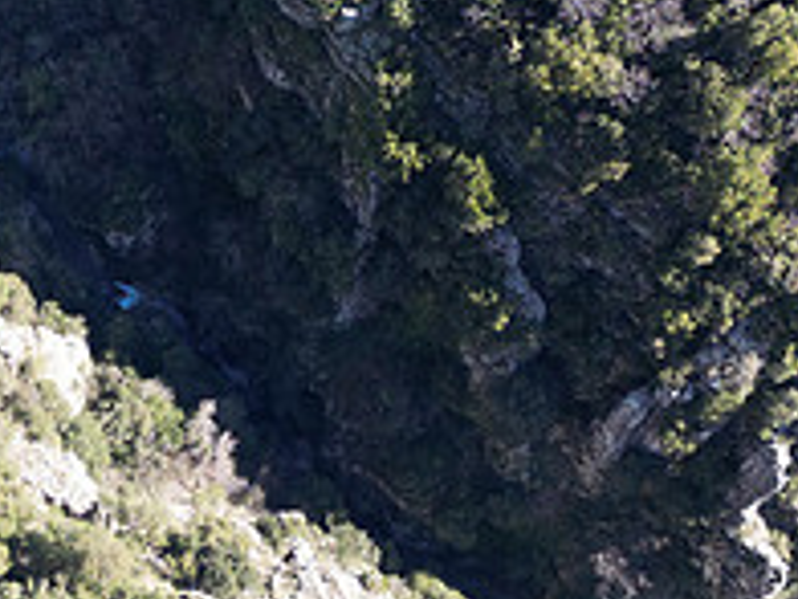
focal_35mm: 71
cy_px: -6
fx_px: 1637
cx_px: 208
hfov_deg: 27.1
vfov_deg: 20.1
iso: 130
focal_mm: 6.72
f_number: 1.7
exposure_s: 1/500
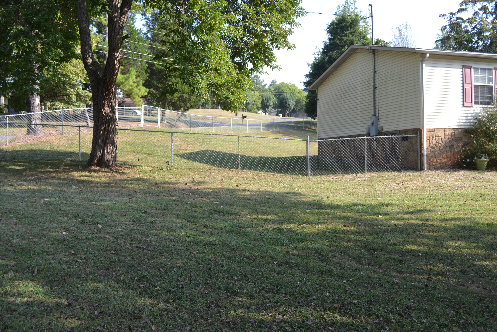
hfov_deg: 57.2
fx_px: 456
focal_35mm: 33
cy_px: 166
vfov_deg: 40.0
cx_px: 248
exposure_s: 1/125
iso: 100
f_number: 5.6
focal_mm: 22
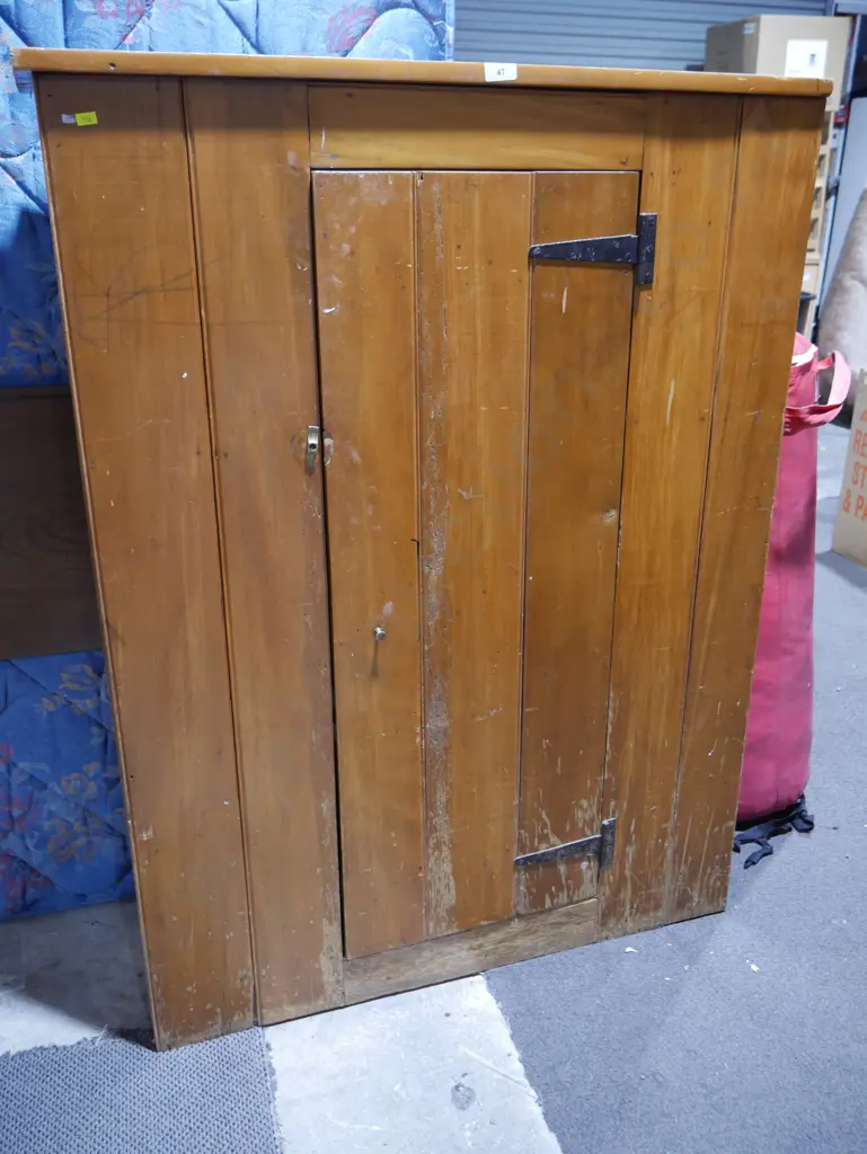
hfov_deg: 46.8
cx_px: 434
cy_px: 577
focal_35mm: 30
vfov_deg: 59.9
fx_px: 1001
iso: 800
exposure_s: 1/60
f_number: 3.6
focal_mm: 15
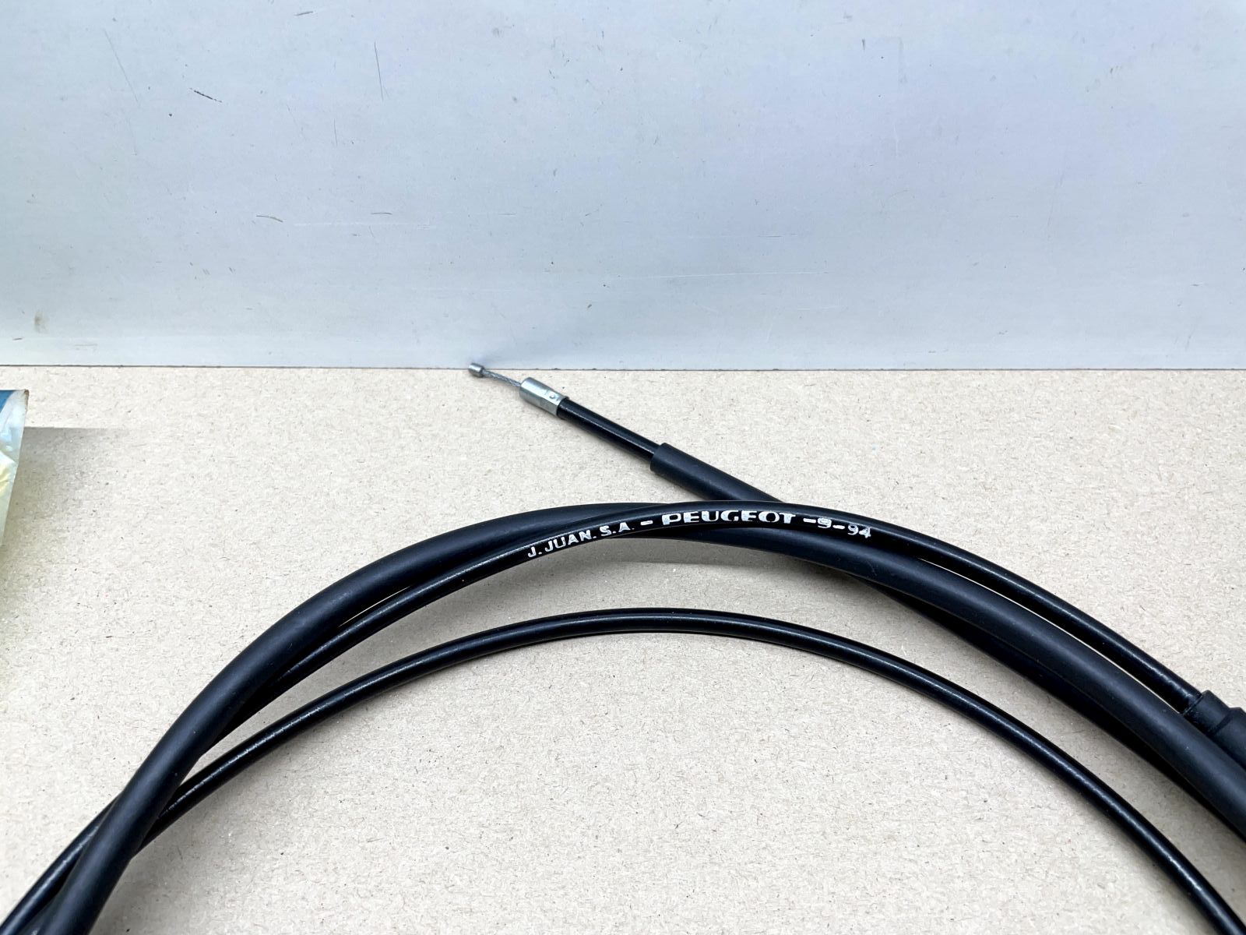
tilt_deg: -54.0
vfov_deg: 53.1
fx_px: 936
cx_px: 623
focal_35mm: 26
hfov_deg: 67.3
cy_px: 468
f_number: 1.6
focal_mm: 4.2
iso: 50
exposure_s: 1/100
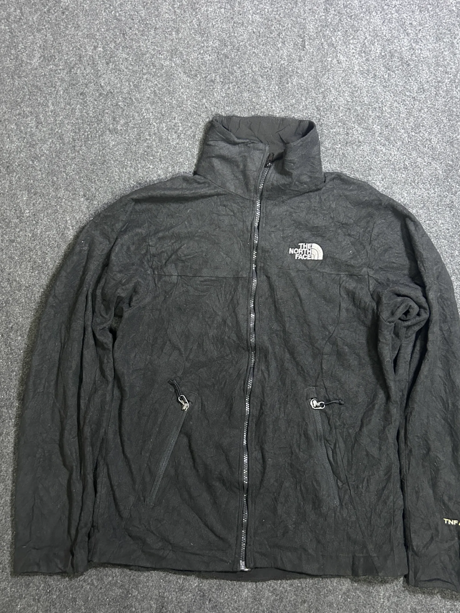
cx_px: 251
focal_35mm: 31
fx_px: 549
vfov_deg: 58.3
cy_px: 317
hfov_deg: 45.4
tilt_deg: -70.0
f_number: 1.5
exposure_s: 1/33
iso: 500
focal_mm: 5.7
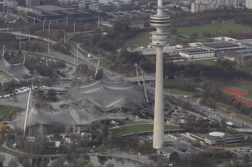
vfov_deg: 8.8
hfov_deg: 13.2
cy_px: -6
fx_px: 1084
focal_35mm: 155
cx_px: 54
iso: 400
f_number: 5.6
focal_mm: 30
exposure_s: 1/1500
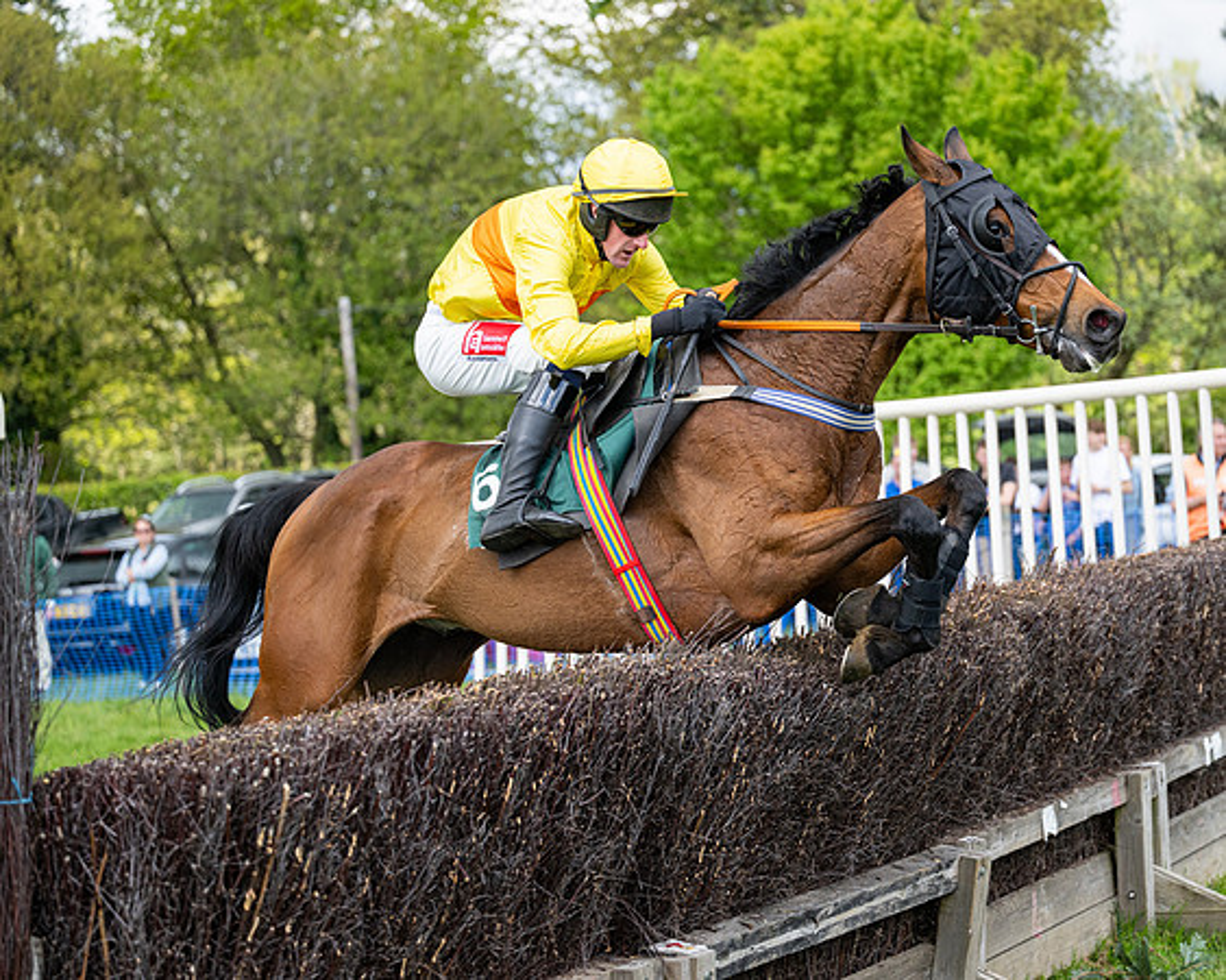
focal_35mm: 79
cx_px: 633
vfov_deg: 19.4
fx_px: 2859
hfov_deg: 24.2
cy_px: 490
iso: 400
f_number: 2.8
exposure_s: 1/2500
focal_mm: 70
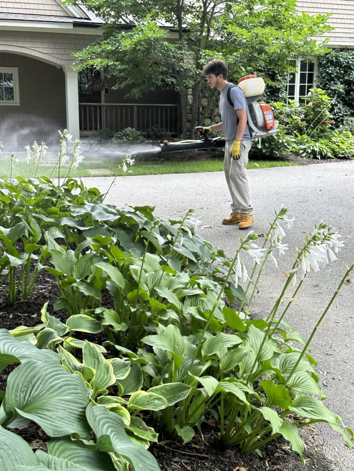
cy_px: 236
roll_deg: +0.0
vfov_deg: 39.7
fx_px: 654
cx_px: 177
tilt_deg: -9.9
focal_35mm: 48
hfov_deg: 30.3
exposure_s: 1/125
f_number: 1.78
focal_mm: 6.86
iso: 50
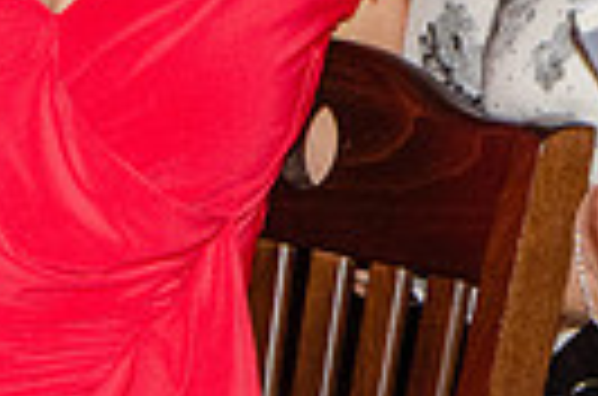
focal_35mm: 236
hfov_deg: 8.6
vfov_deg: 5.7
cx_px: 728
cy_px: -243
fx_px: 3911
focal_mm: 36
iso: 2500
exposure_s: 1/160
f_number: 18
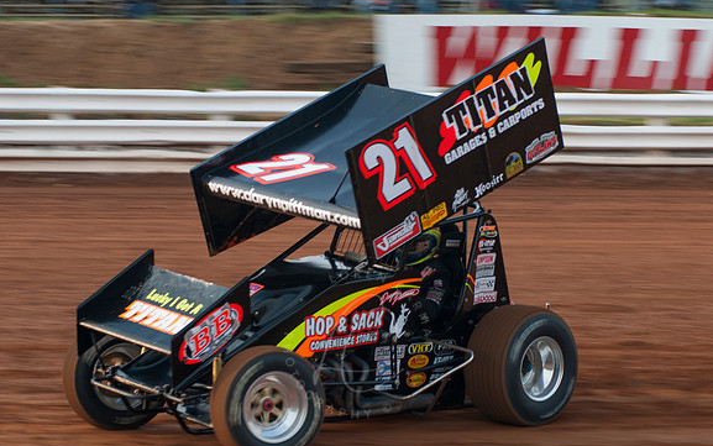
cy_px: 229
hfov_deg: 17.0
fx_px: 2391
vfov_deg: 10.7
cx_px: 357
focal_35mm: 123
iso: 250
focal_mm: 80
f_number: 4
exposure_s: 1/320
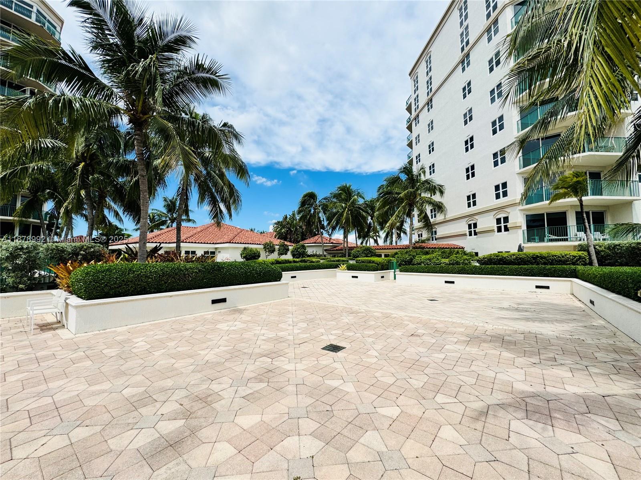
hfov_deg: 102.1
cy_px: 240
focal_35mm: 14
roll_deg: +0.4
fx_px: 259
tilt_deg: +5.4
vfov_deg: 85.7
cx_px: 320
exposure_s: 1/2985
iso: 50
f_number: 2.2
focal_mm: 2.22
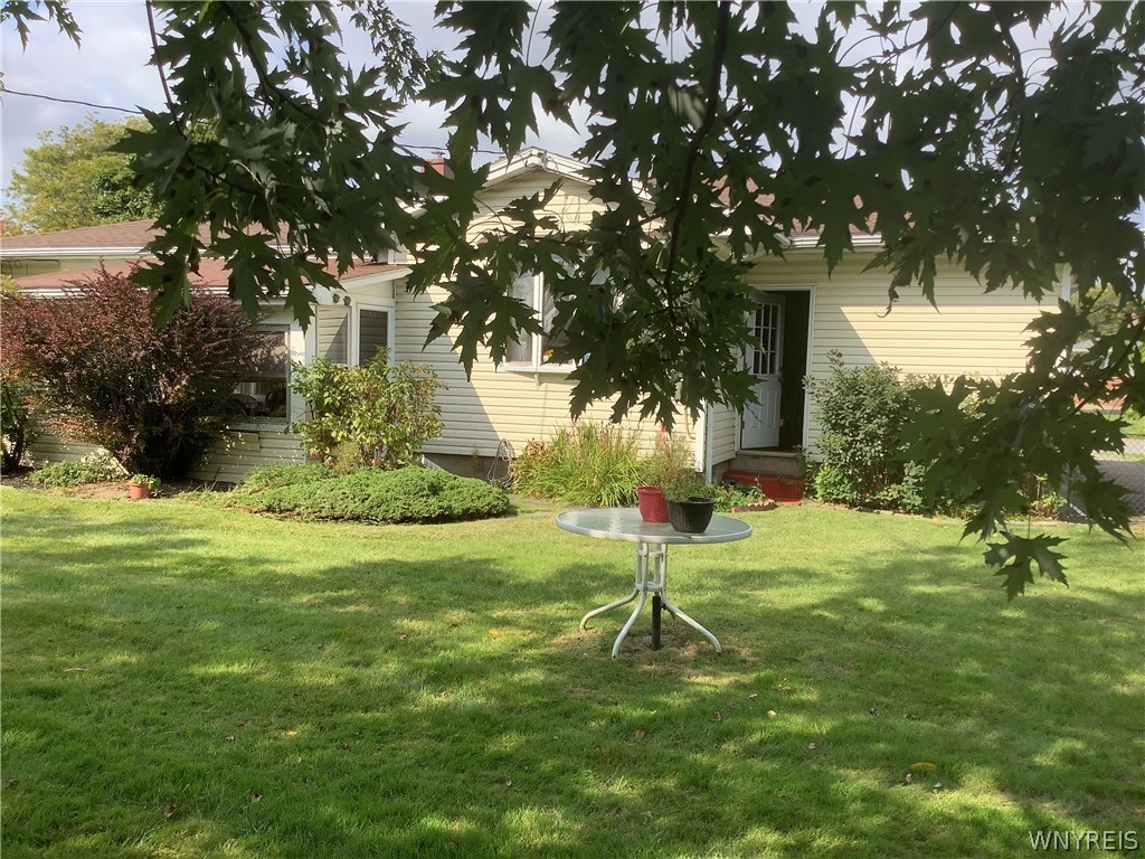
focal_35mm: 31
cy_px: 430
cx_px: 572
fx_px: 1025
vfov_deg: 45.4
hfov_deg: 58.4
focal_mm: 3.3
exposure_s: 1/574
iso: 25
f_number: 2.4
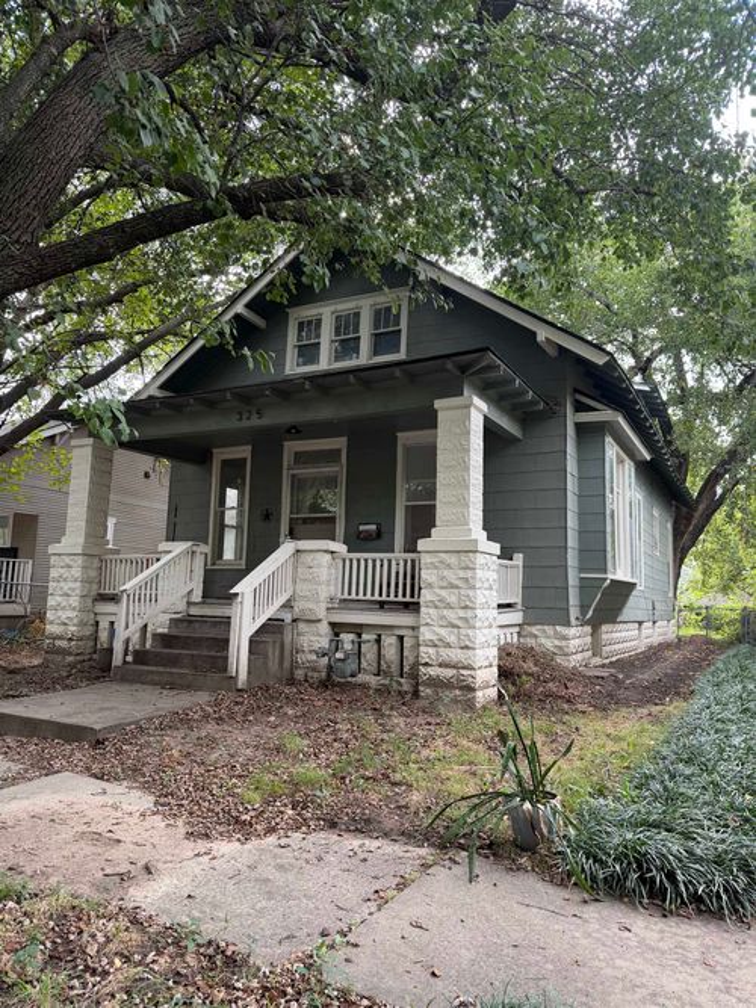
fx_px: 699
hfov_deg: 56.8
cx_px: 378
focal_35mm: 24
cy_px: 504
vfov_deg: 71.6
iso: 80
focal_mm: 6.76
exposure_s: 1/167
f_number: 1.78
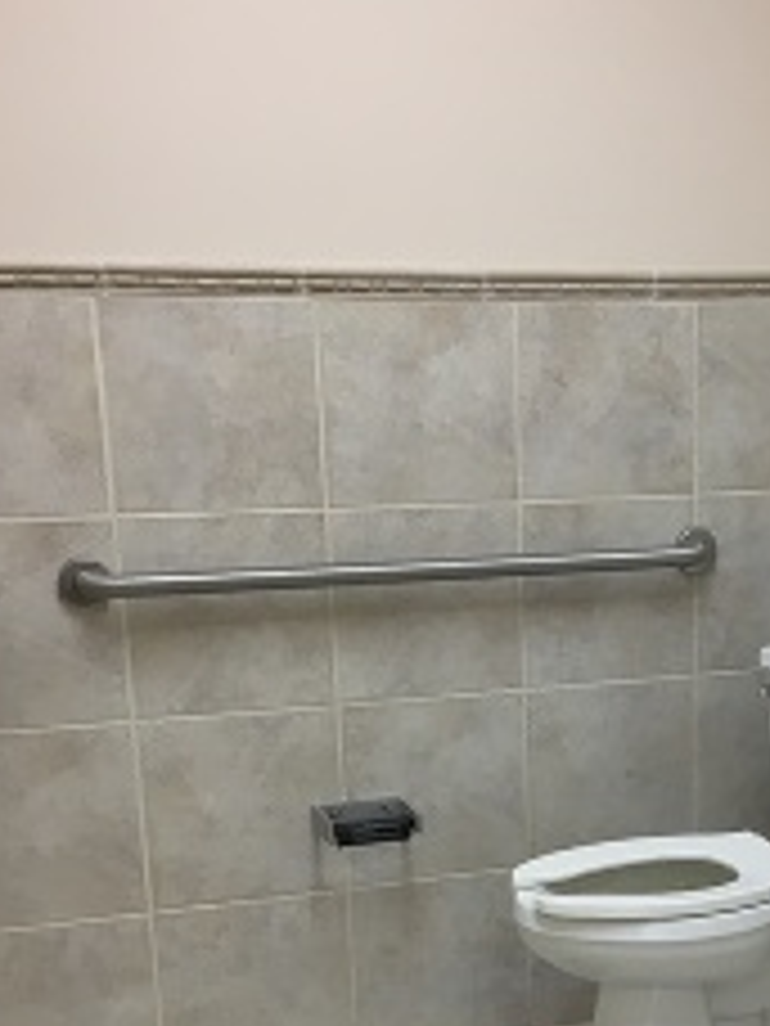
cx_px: 716
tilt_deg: -16.1
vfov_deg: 30.7
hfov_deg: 23.3
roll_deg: +0.8
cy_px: 860
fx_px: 1809
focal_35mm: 61
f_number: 2.2
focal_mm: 4.15
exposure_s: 1/30
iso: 50
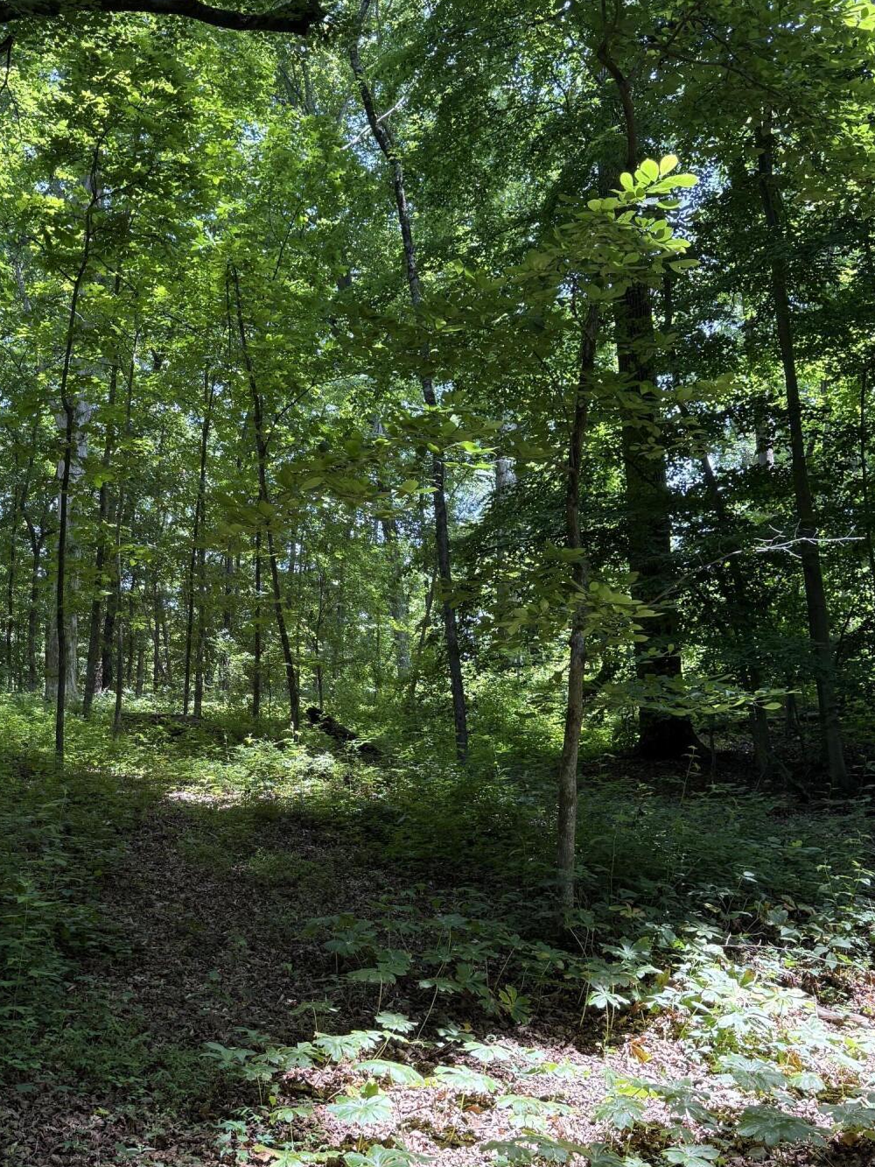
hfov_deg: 38.7
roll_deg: +0.2
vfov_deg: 51.3
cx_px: 226
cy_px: 644
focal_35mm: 36
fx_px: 1213
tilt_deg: +14.2
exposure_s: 1/243
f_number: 1.78
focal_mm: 6.76
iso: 100
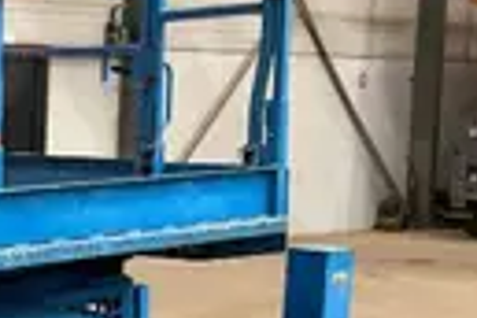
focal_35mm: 112
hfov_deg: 16.3
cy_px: 288
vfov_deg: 12.1
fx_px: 1484
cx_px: -281
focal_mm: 3
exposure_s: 1/60
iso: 200
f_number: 1.8
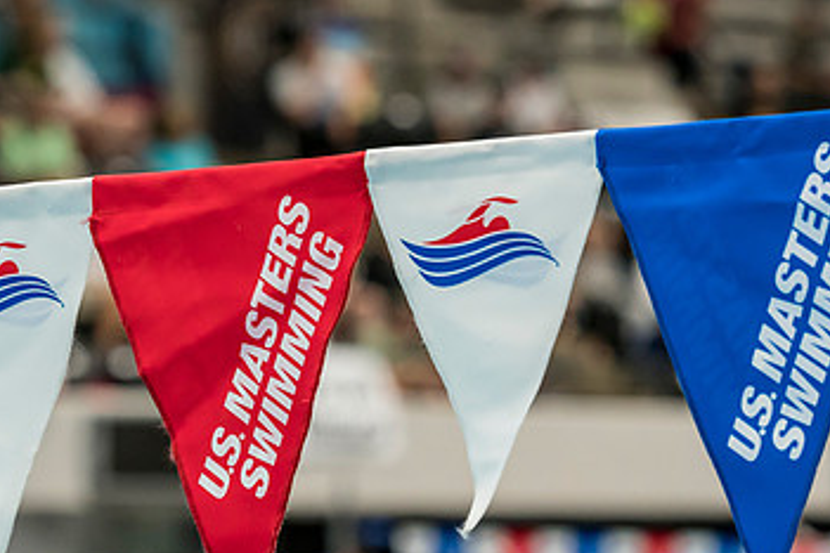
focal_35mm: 364
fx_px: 8392
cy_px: 323
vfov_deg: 3.8
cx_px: 260
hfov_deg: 5.7
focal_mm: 106
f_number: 3.5
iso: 1600
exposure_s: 1/320
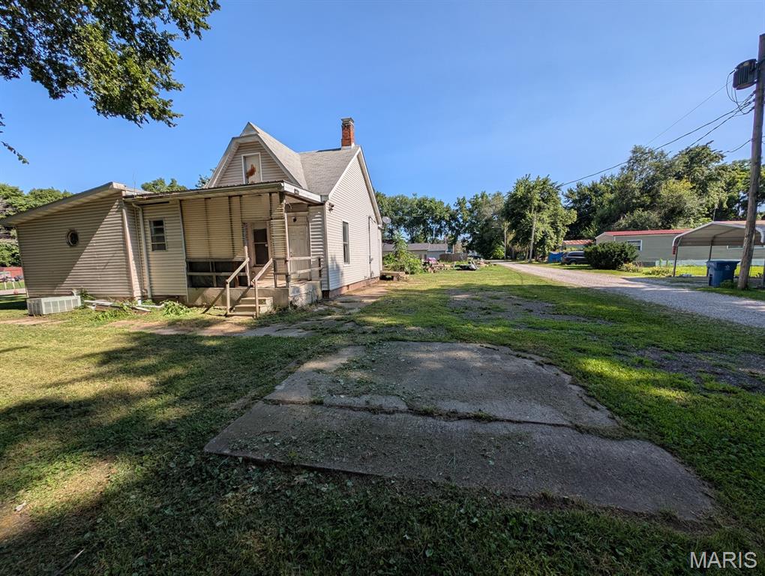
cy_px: 288
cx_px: 382
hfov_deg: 110.5
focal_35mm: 12
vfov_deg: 94.6
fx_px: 266
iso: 38
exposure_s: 1/1905
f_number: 1.95
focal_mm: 2.23
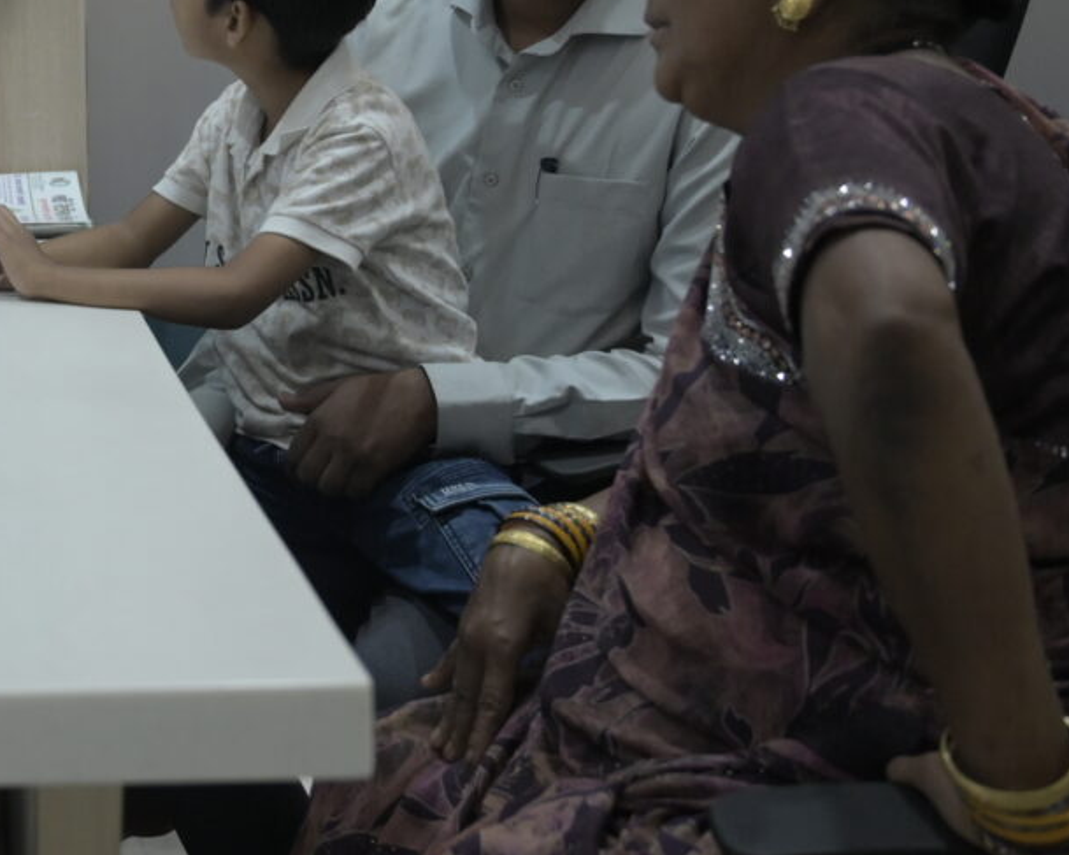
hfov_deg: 24.6
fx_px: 2283
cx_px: -105
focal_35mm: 72
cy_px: 167
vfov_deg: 20.9
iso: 2500
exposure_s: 1/200
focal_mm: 30.5
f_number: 4
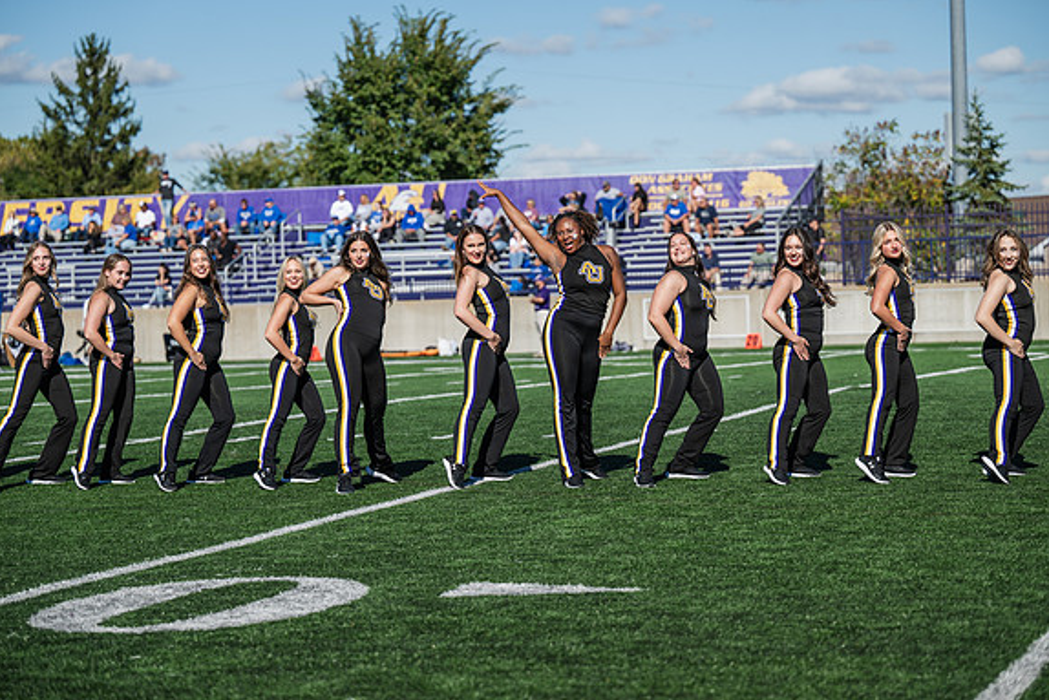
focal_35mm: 95
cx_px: 526
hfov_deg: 21.5
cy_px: 352
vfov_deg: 14.4
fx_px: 2769
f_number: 3.2
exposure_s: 1/1600
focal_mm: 94
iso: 80
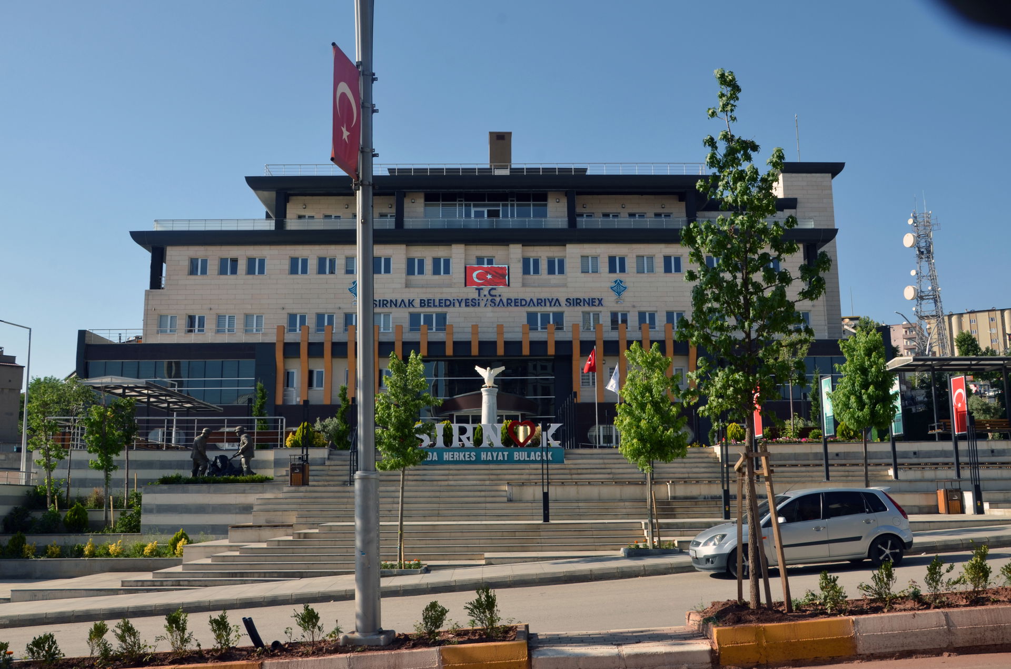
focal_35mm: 32
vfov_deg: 41.5
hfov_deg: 59.6
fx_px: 883
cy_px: 334
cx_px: 506
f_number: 7.1
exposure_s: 1/200
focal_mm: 21
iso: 200
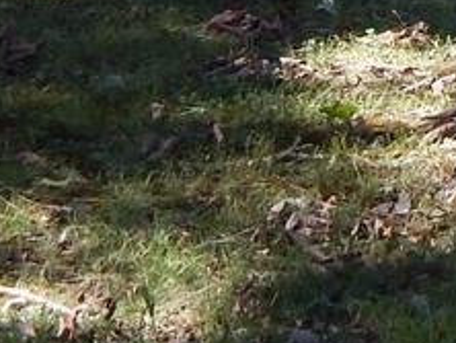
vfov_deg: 7.0
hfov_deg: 9.7
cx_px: 542
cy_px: -491
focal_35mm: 201
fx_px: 2651
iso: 125
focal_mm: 5.6
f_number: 3.2
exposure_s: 1/250
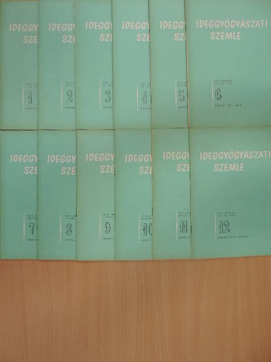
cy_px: 181
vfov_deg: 71.6
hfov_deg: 56.8
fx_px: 251
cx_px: 136
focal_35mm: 24
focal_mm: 4.3
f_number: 3
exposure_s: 1/30
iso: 250
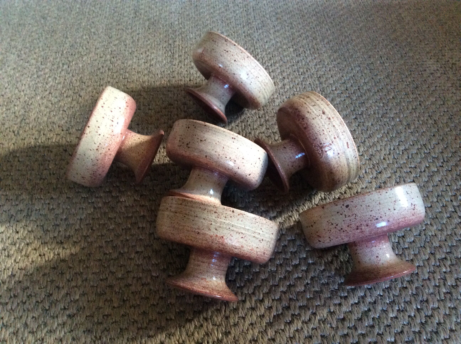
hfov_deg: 56.9
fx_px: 426
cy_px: 172
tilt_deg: -52.3
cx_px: 230
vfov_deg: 44.1
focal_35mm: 32
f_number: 2.4
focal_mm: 3.3
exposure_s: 1/25
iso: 250
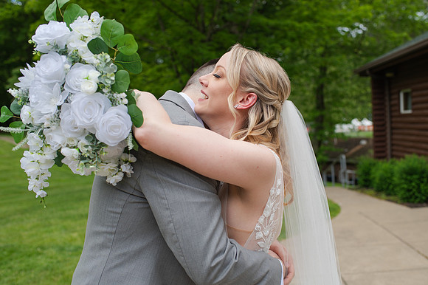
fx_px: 459
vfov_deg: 34.5
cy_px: 155
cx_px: 229
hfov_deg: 50.0
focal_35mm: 39
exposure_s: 1/500
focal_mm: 35
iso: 100
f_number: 3.5
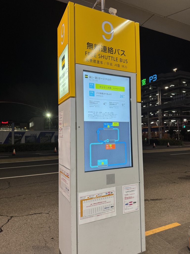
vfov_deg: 71.6
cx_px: 95
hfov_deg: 56.8
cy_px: 127
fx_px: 176
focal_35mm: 24
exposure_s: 1/61
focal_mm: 6.76
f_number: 1.78
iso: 200
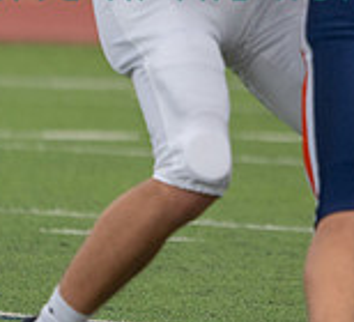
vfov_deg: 1.1
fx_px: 16751
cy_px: -87
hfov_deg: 1.2
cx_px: 703
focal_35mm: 1515
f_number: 5.6
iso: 800
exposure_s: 1/1000
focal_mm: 348
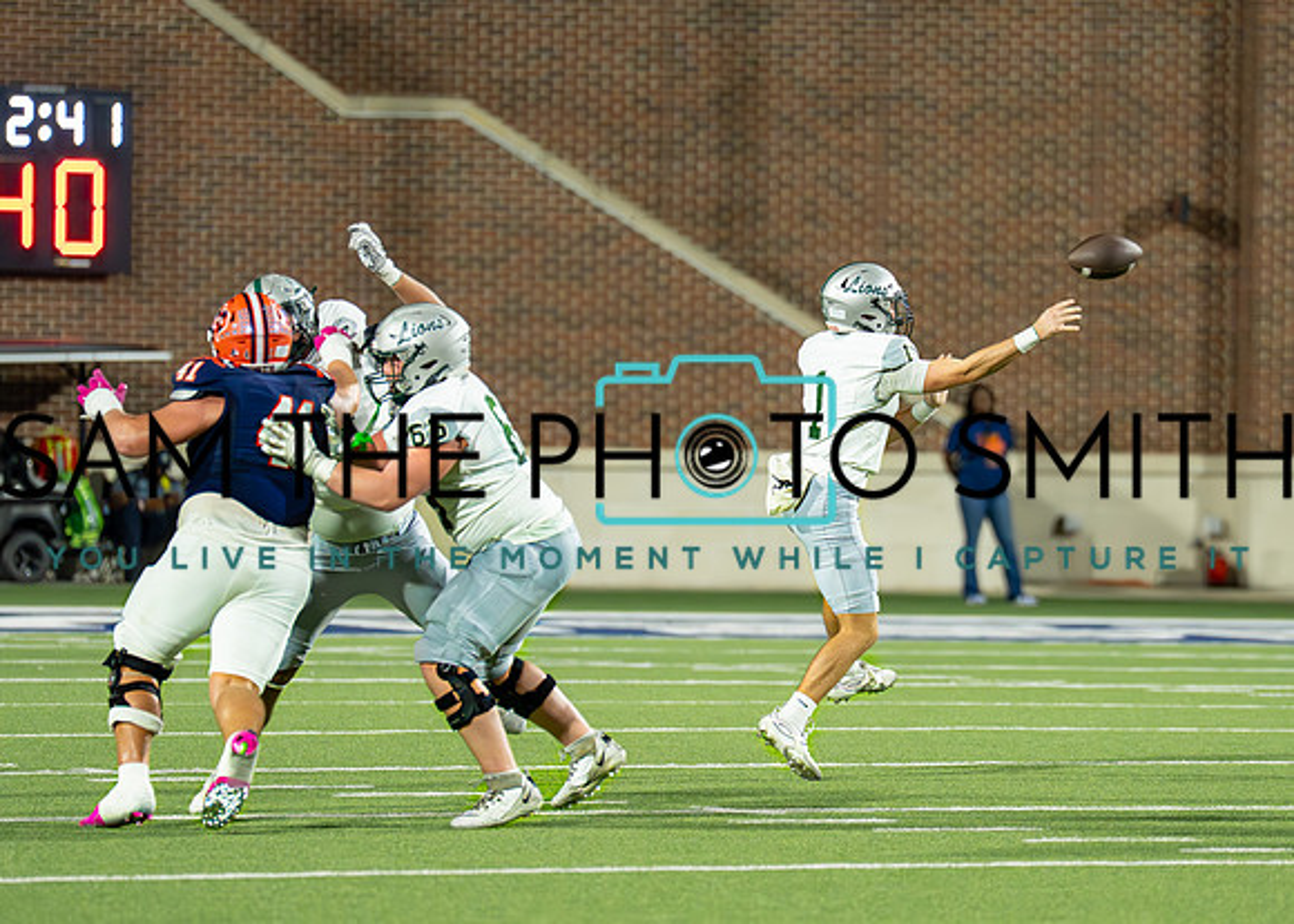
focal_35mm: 360
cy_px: 478
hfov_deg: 5.6
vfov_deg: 4.0
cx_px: 857
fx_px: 13225
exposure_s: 1/1600
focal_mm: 200
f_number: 2.8
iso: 3200
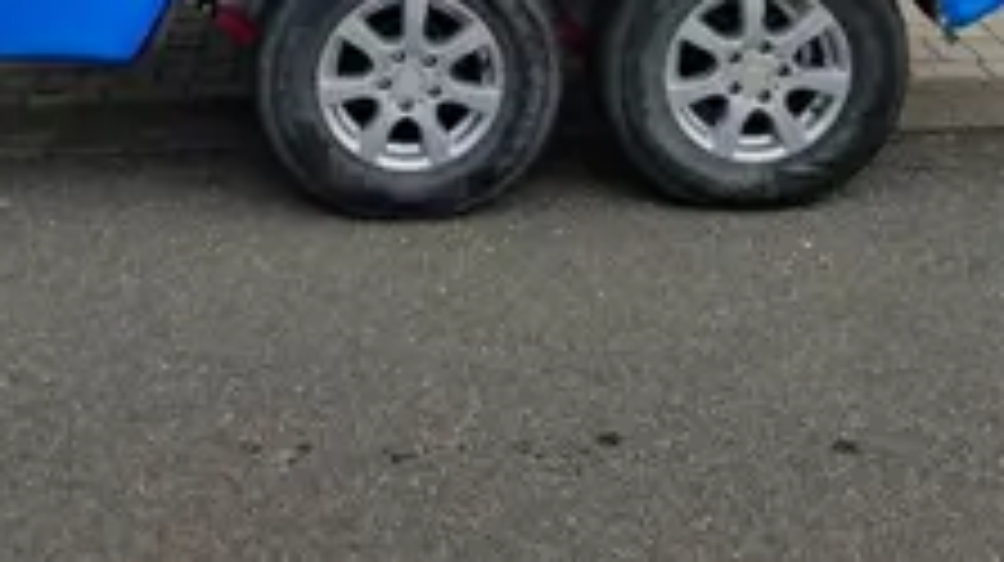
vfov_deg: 19.9
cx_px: 347
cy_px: -216
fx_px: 1436
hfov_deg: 38.2
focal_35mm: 54
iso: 50
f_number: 1.8
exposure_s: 1/1558
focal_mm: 5.54
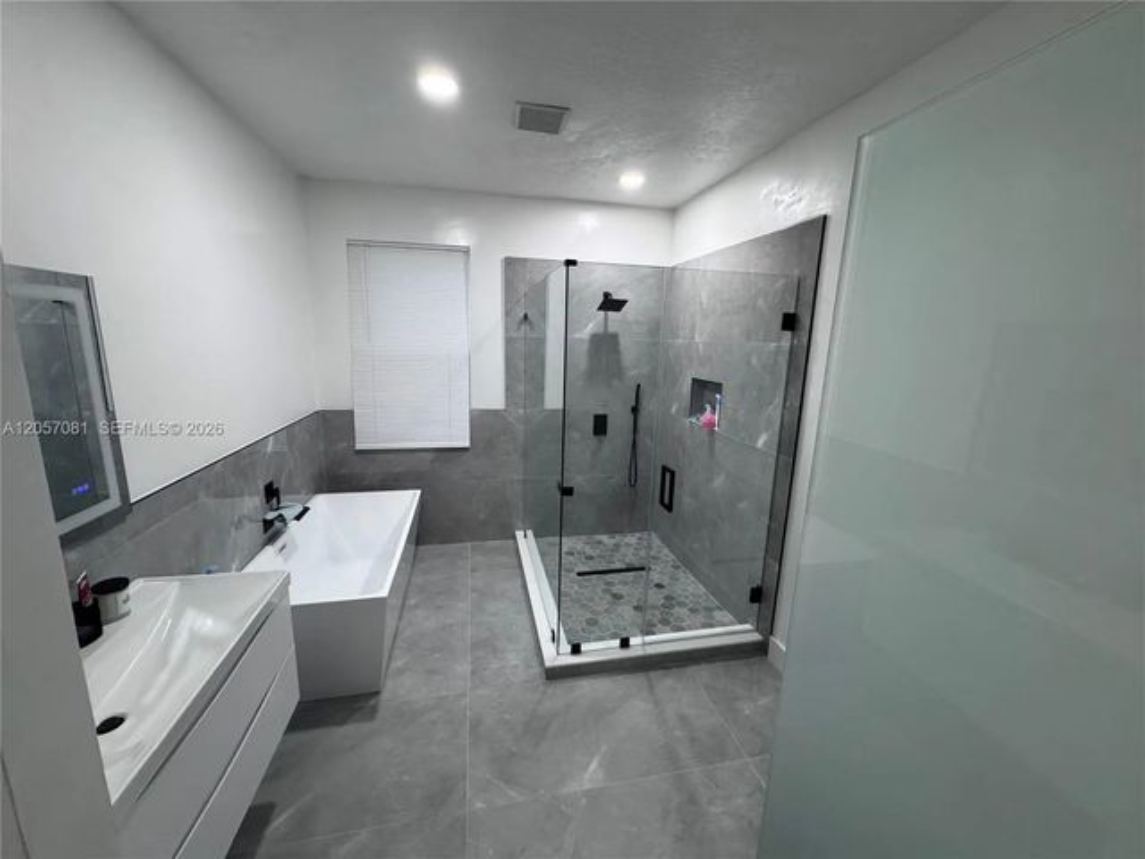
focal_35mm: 14
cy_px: 430
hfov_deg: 102.1
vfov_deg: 85.7
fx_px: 463
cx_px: 572
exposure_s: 1/99
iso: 320
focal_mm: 2.22
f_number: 2.2
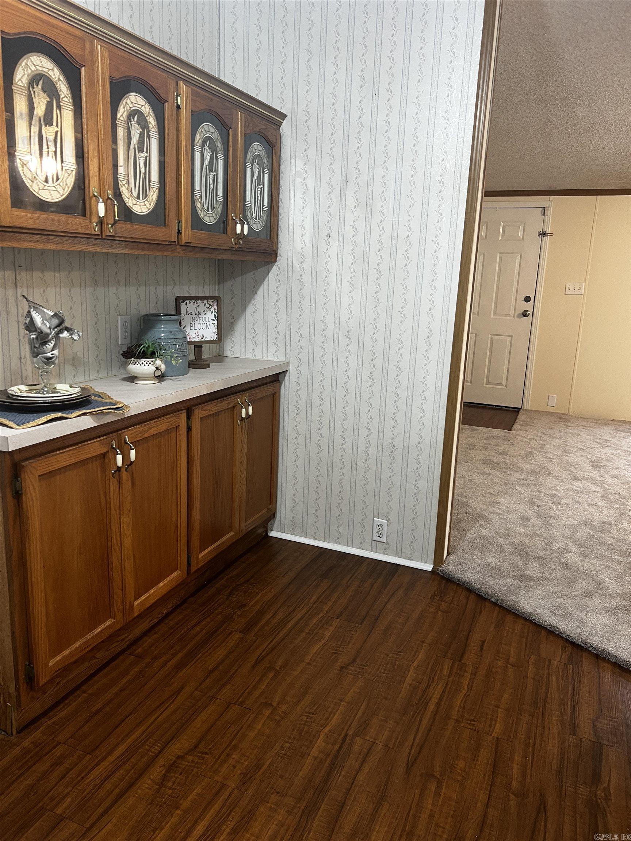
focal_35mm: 26
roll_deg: -2.2
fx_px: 632
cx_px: 316
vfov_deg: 67.3
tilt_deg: -12.3
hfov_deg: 53.1
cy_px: 420
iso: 125
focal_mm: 5.7
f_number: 1.5
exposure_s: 1/60
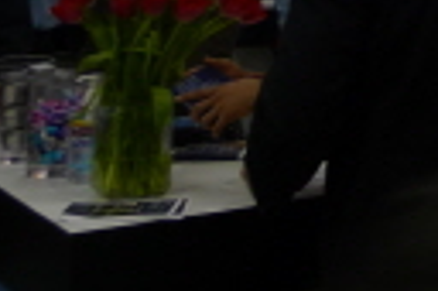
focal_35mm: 117
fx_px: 1422
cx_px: 725
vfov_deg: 10.3
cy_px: -383
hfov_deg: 15.6
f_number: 2
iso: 80
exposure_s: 1/50
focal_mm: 5.1
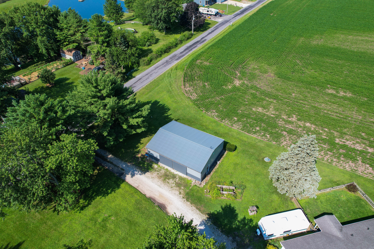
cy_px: 124
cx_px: 187
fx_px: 229
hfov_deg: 78.6
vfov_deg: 57.2
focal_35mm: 22
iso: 100
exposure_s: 1/1250
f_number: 2.8
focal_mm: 8.38
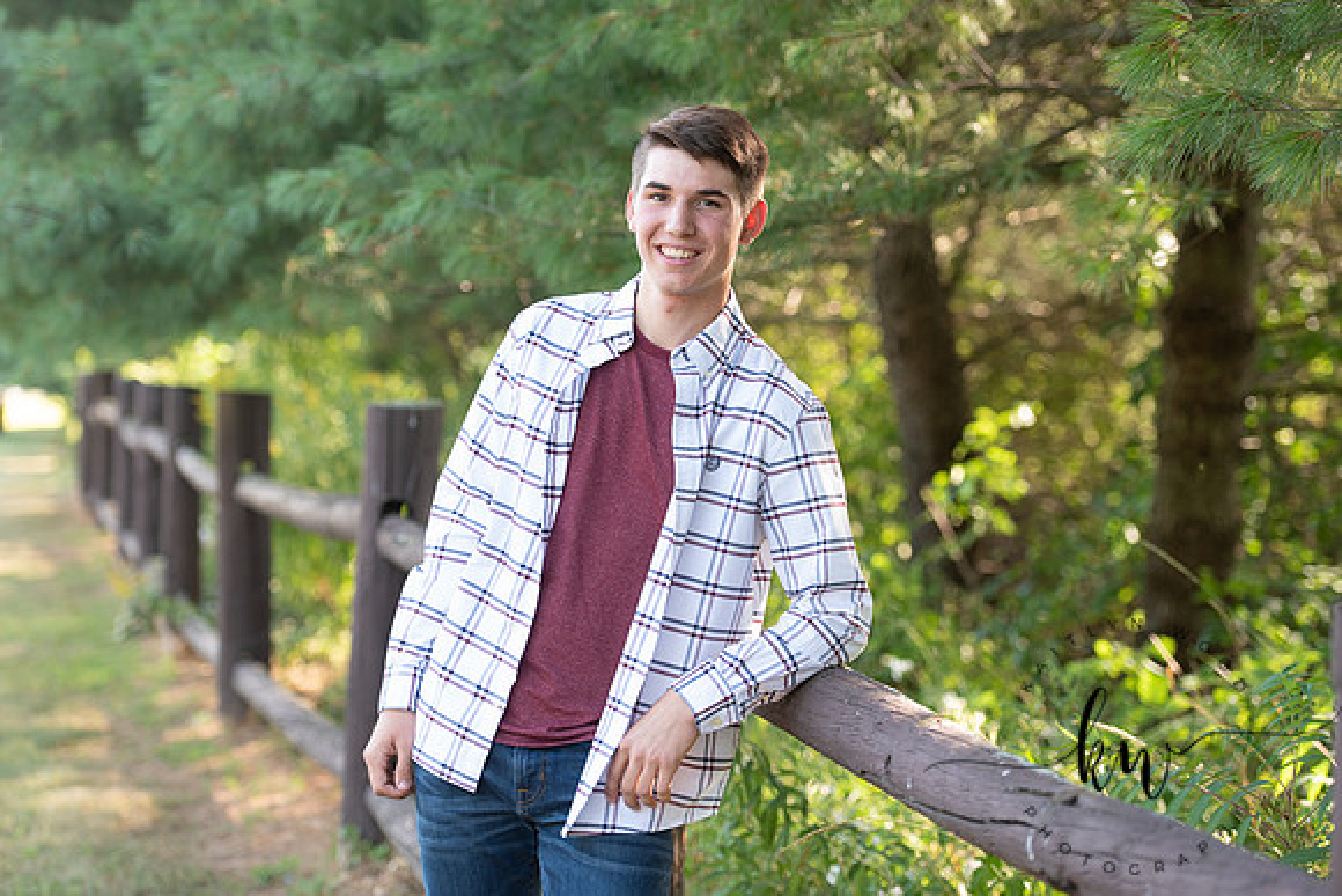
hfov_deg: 22.1
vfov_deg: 14.9
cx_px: 671
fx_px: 3430
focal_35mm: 92
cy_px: 448
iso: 400
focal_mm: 92
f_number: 3.2
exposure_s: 1/250
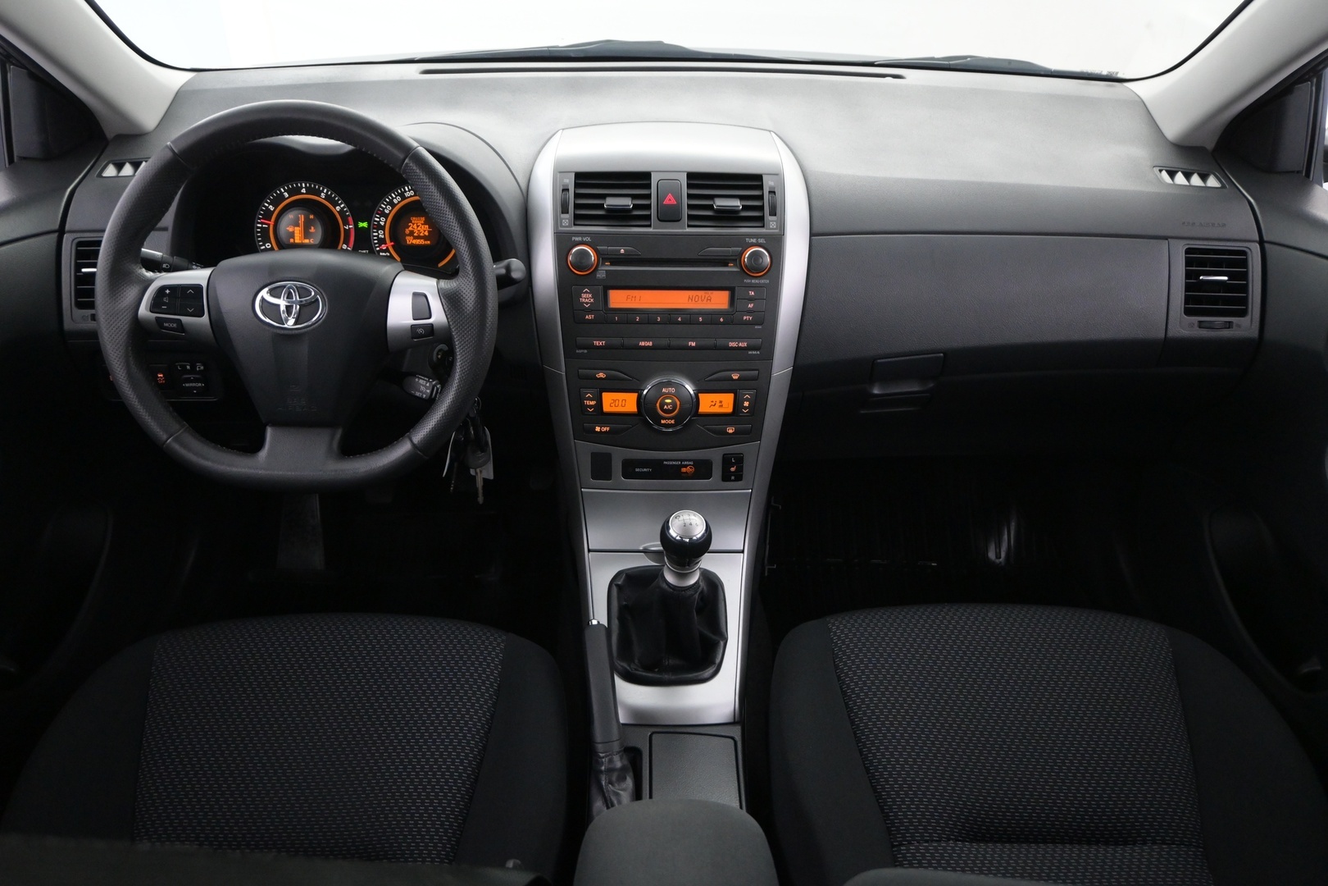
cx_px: 664
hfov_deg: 63.2
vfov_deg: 44.6
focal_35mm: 29
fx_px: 1079
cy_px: 443
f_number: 3.8
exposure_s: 1/50
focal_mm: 19.5
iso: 2500
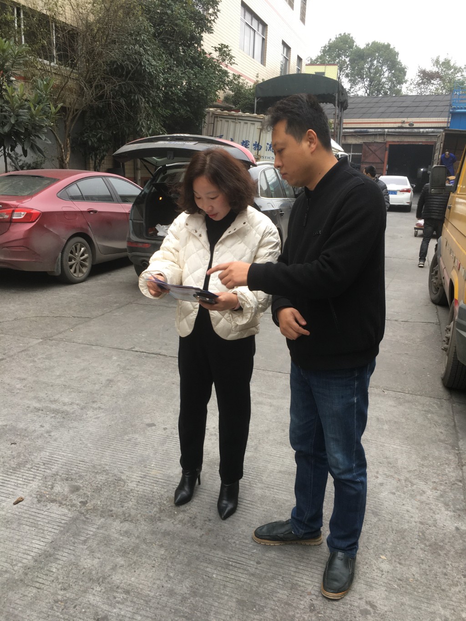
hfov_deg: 48.2
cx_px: 233
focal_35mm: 29
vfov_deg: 61.7
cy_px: 310
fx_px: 520
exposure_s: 1/50
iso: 32
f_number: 2.2
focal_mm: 4.15
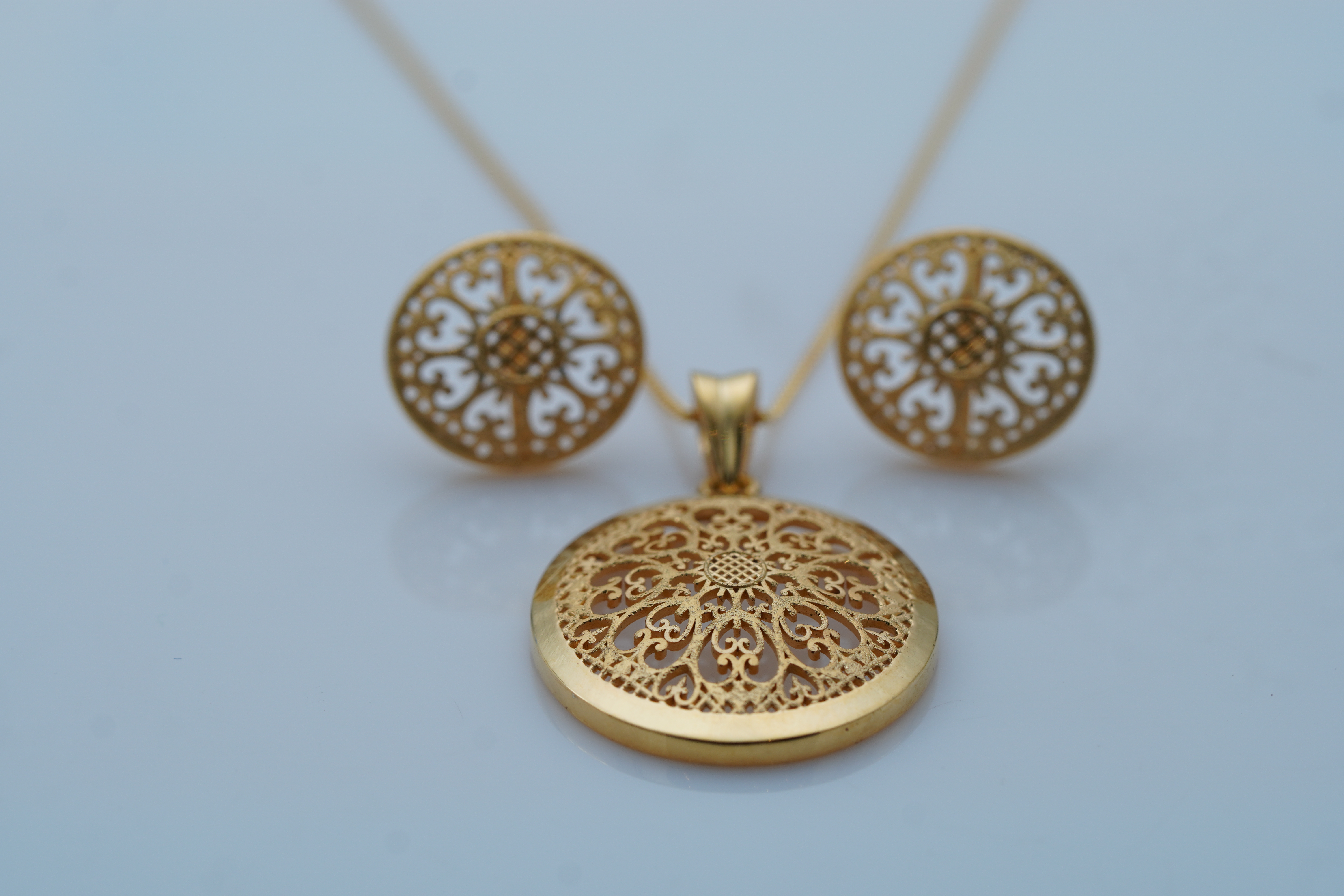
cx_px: 672
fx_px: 5040
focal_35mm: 135
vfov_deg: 10.2
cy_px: 448
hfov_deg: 15.2
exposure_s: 1/60
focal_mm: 90
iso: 125
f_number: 7.1
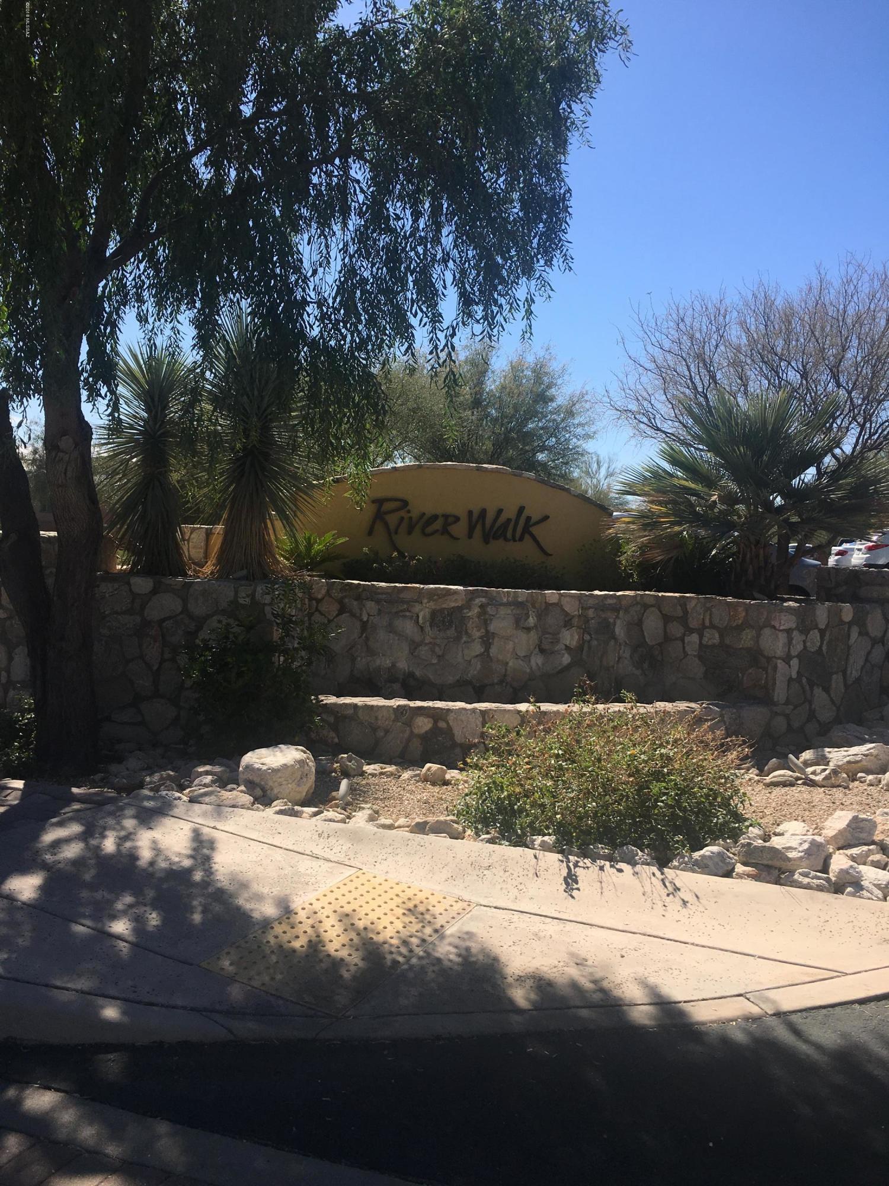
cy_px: 593
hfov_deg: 48.2
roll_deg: -2.8
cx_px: 444
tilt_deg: -1.8
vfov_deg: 61.7
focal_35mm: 29
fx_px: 993
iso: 25
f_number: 2.2
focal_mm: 4.15
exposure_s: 1/1923
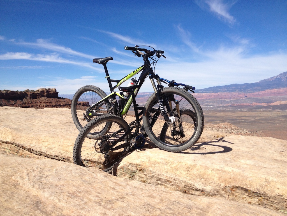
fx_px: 290
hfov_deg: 52.6
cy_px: 108
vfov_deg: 40.7
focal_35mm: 35
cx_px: 144
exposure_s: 1/2513
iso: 50
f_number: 2.4
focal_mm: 4.28
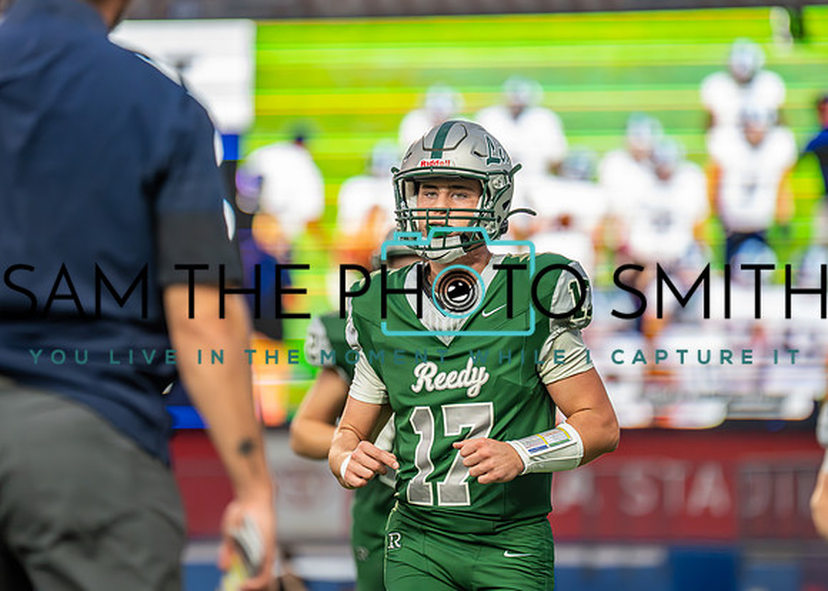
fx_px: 5843
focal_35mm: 249
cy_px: 245
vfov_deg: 5.8
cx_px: 459
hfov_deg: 8.1
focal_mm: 200
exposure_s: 1/1600
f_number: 2.8
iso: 2000
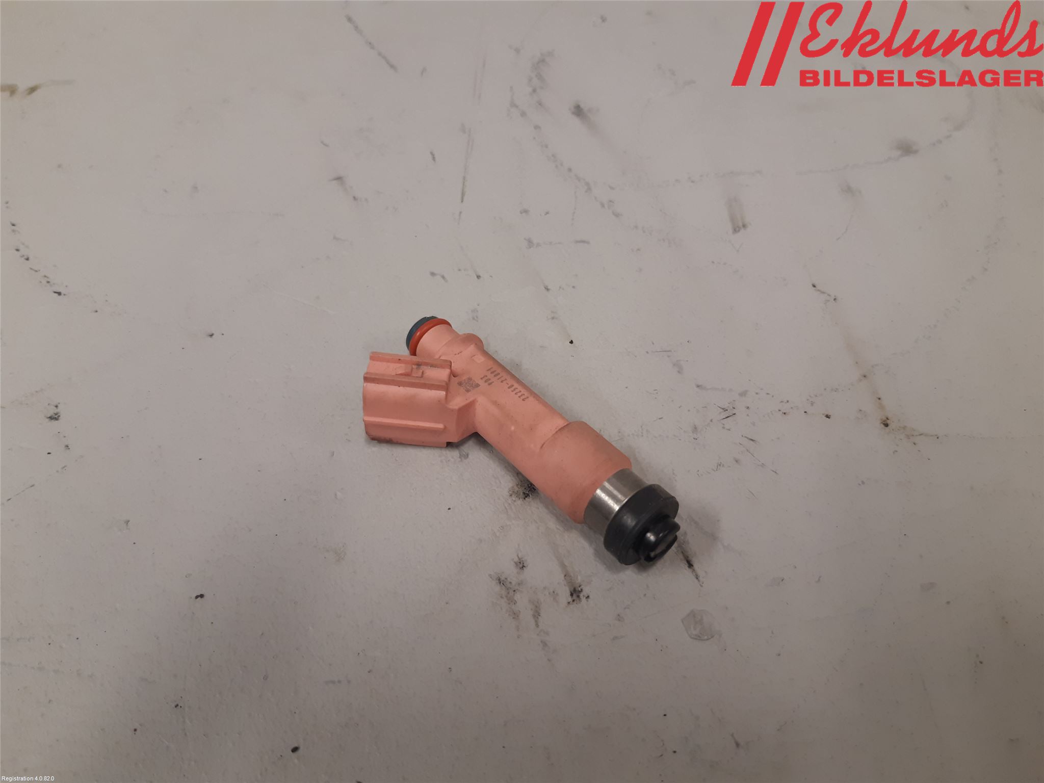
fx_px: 784
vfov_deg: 53.1
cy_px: 392
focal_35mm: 26
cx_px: 522
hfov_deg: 67.3
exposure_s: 1/50
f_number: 1.7
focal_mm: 3.93
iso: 125
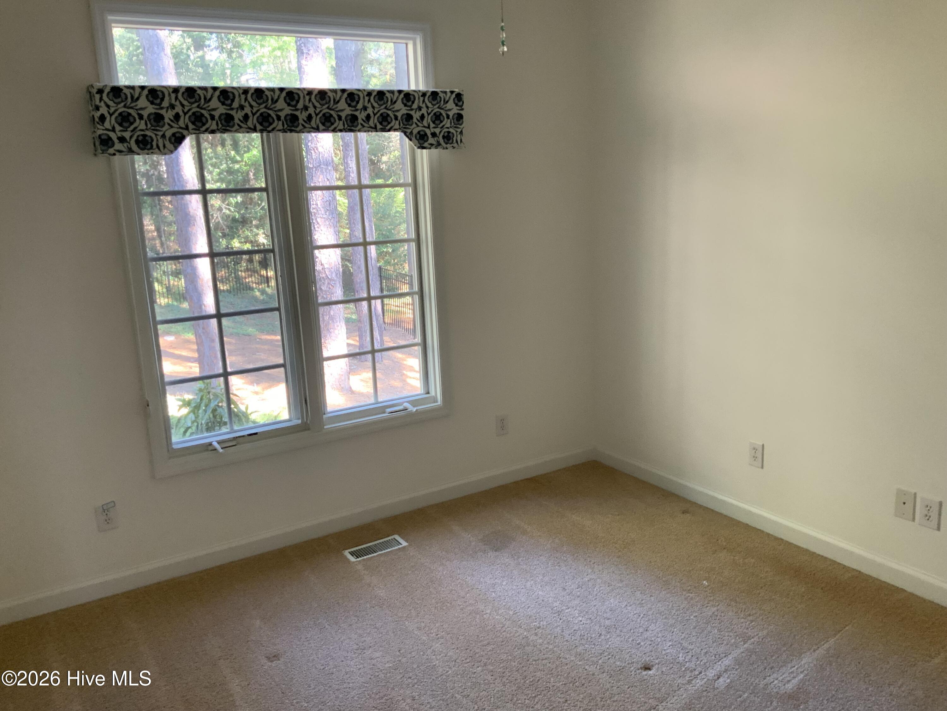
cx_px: 474
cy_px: 356
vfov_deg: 48.2
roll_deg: +3.2
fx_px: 793
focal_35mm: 29
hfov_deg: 61.7
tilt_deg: -13.6
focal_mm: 3
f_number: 1.8
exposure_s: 1/60
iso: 200
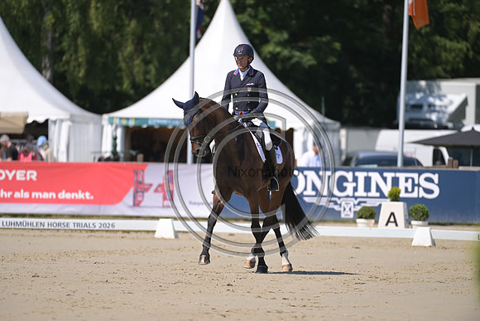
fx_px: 5334
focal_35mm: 400
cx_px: 240
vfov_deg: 3.4
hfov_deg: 5.2
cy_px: 160
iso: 200
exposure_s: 1/1250
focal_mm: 400
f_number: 5
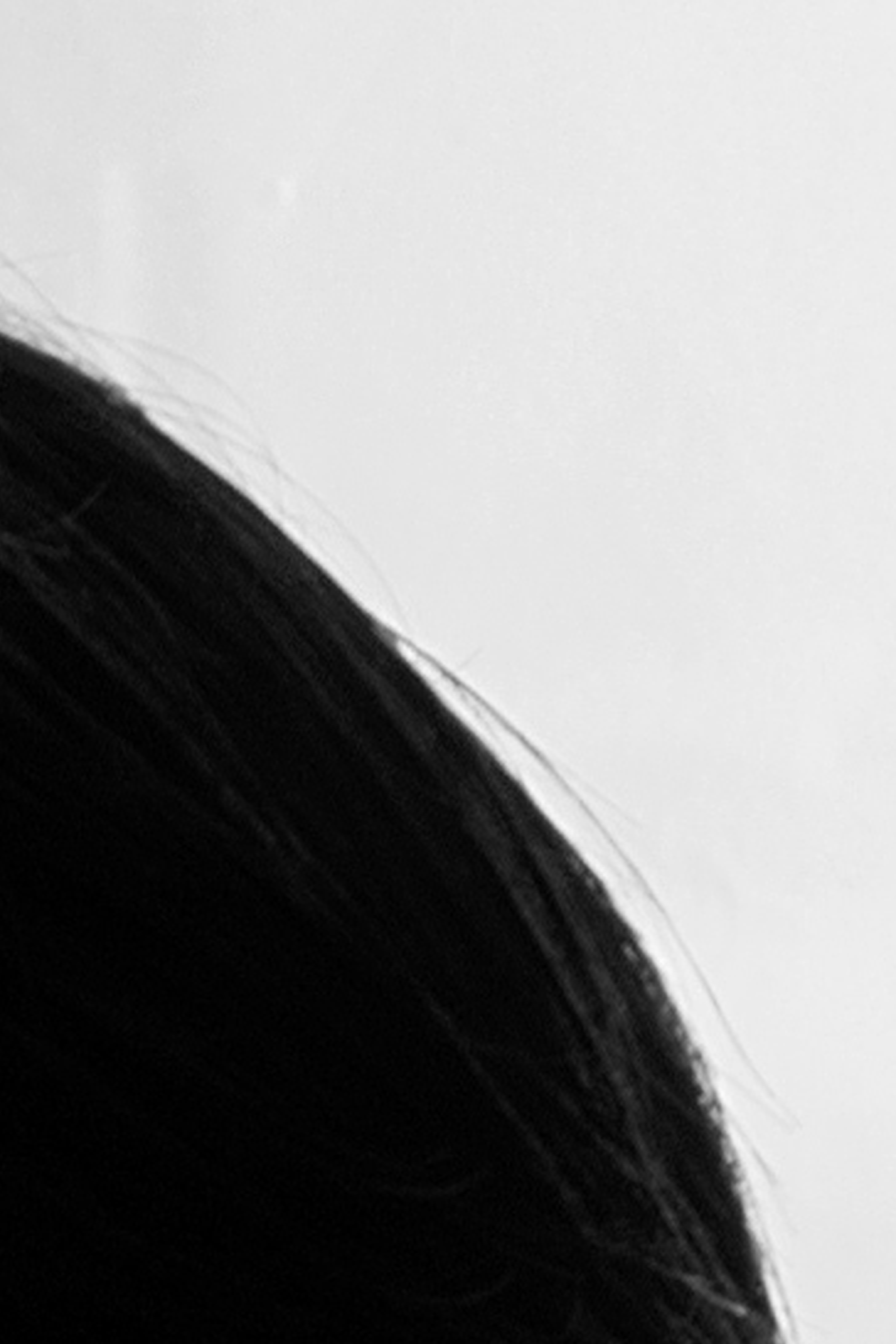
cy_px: 3281
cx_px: -1716
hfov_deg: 1.8
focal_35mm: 757
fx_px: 28259
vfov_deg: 2.7
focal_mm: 70
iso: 100
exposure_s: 1/100
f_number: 11
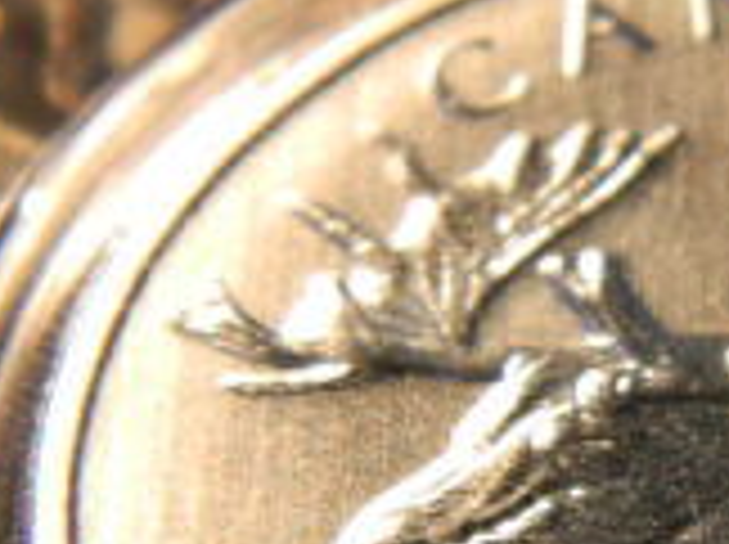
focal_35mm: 205
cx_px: 832
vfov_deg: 7.2
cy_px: 481
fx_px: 4311
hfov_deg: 9.6
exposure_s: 1/30
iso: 82
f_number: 4.5
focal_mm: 15.1
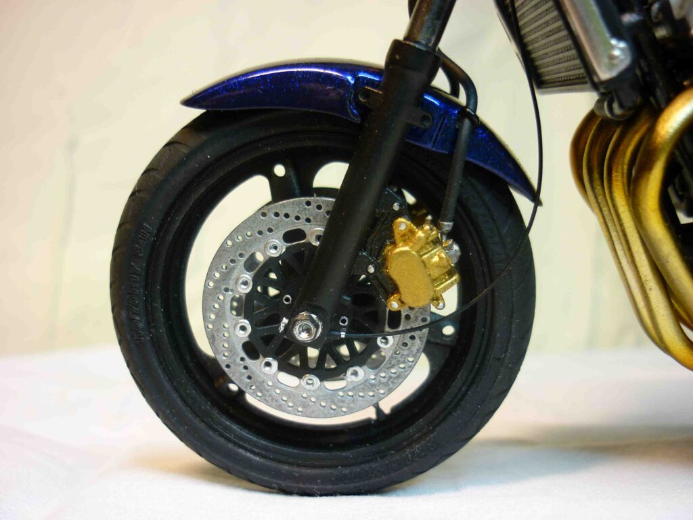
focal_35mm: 33
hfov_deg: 55.4
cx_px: 346
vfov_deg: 42.9
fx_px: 661
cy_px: 260
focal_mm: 5.5
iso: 80
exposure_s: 1/30
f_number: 2.8
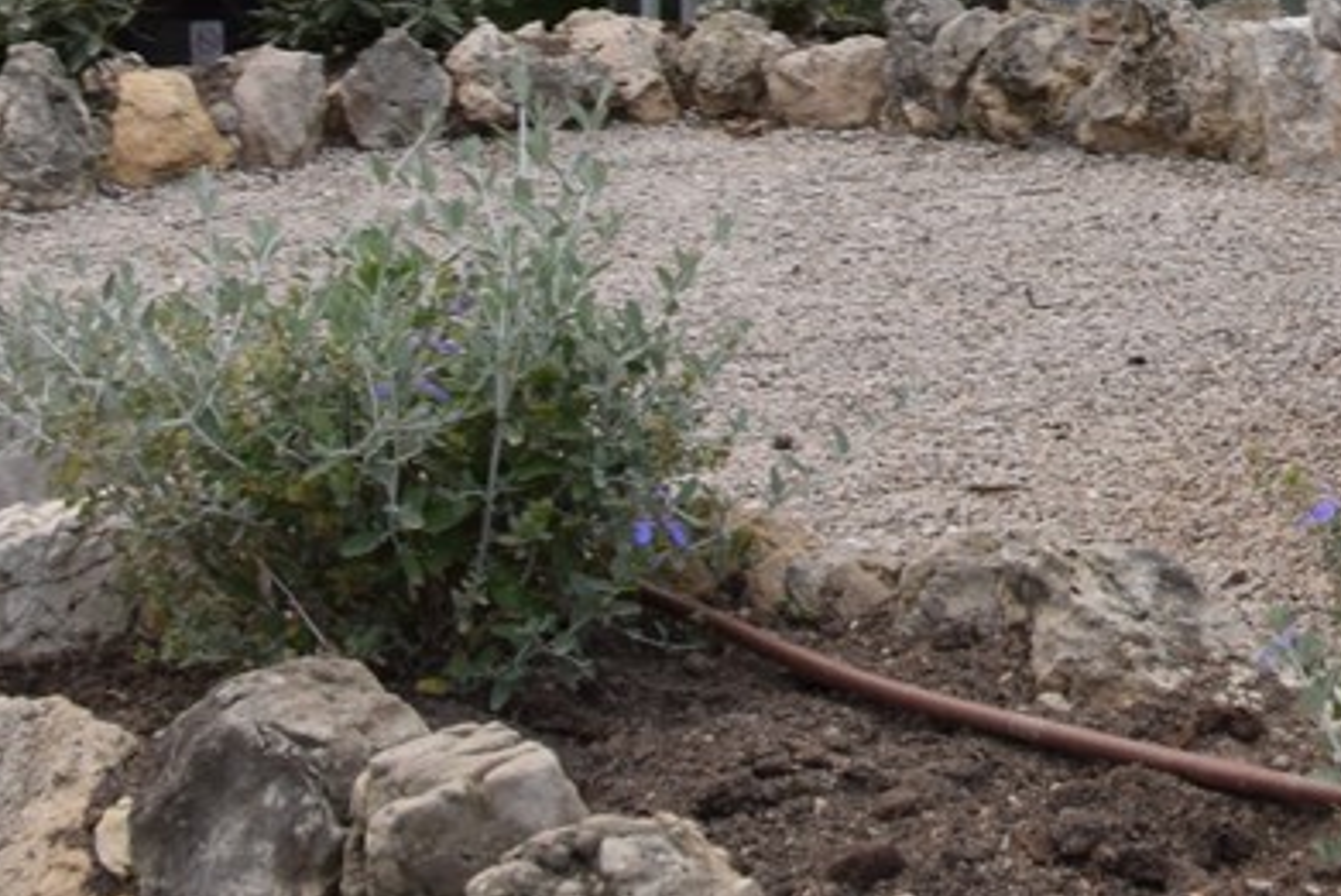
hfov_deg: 16.7
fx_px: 4285
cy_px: -491
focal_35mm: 115
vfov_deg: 11.4
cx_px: 1773
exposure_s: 1/160
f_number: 6.3
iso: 400
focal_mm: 20
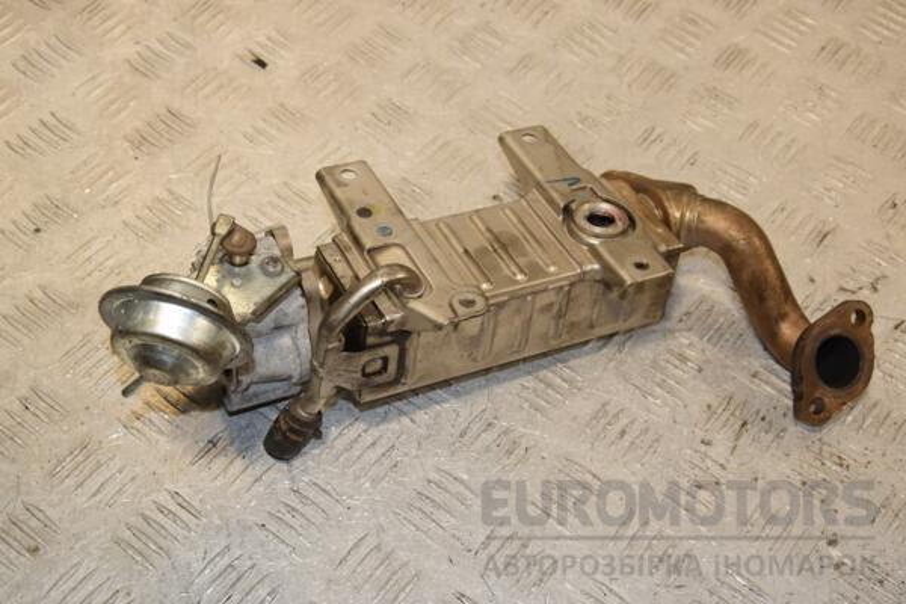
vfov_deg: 25.8
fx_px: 1321
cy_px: 302
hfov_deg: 37.9
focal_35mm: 52
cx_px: 453
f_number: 9
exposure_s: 1/200
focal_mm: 35
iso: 800
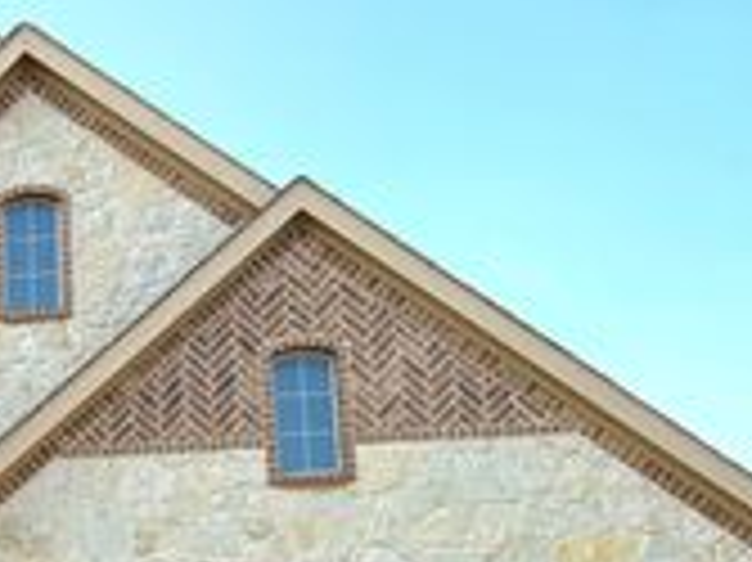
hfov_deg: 24.3
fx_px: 1563
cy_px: 591
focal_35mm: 72
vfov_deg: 19.7
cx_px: -176
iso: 80
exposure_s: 1/2232
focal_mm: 6.76
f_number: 1.78
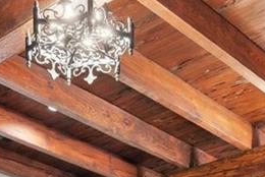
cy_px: 412
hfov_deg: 23.6
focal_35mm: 86
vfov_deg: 12.7
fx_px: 634
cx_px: 153
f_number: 8
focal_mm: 14
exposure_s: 1/3.33
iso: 400
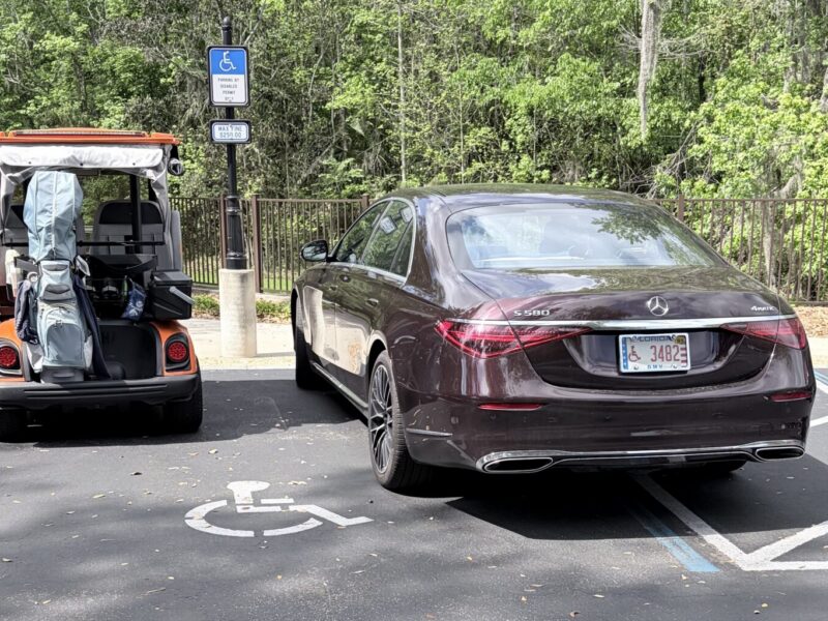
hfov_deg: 67.3
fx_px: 622
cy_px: 310
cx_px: 414
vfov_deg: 53.1
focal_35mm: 26
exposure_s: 1/1848
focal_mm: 5.96
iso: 64
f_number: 1.6
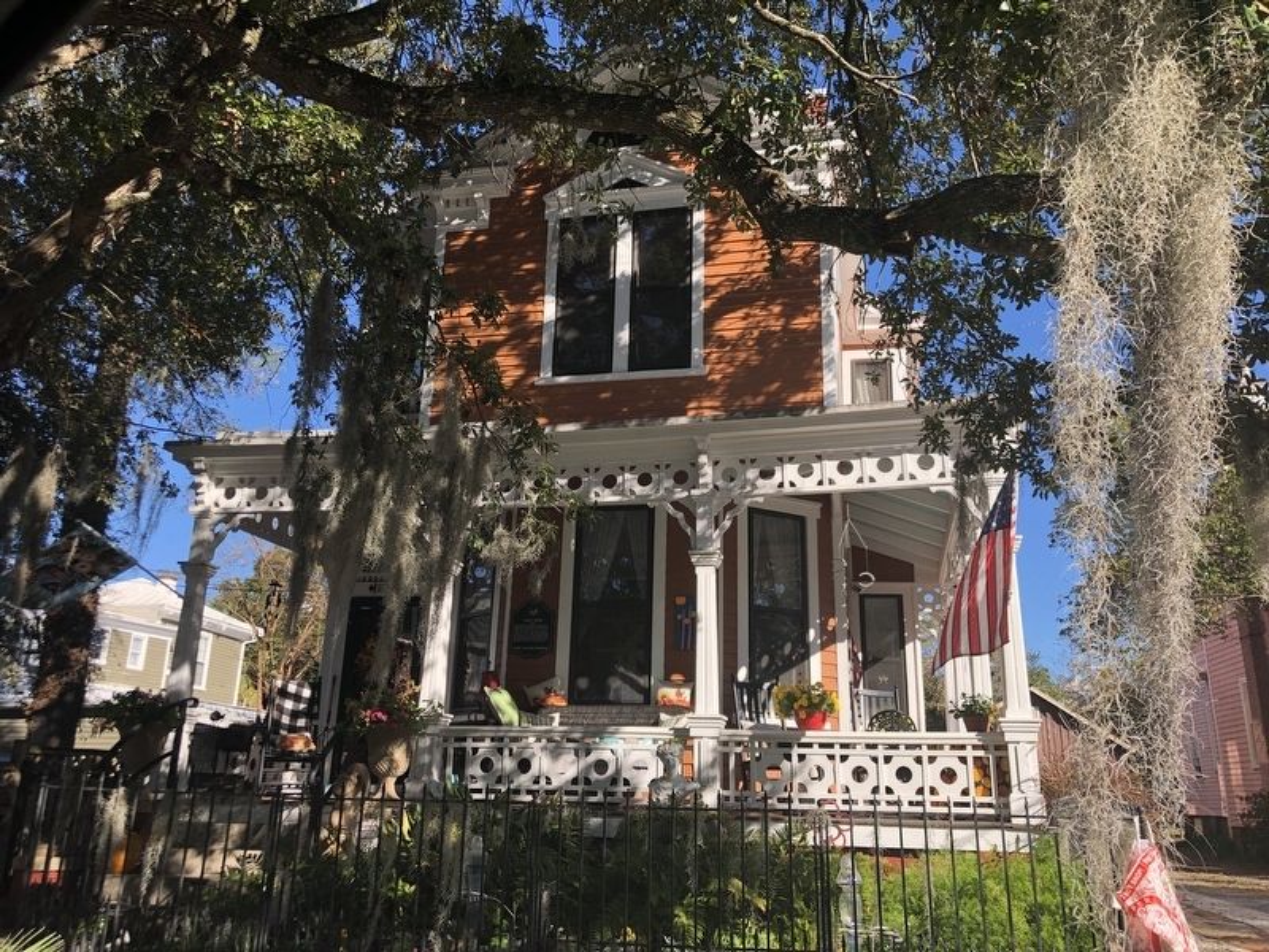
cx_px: 634
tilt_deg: +17.3
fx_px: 1026
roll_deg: -1.2
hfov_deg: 63.4
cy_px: 476
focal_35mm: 28
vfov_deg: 49.7
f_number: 1.8
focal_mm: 4
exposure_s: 1/810
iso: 20
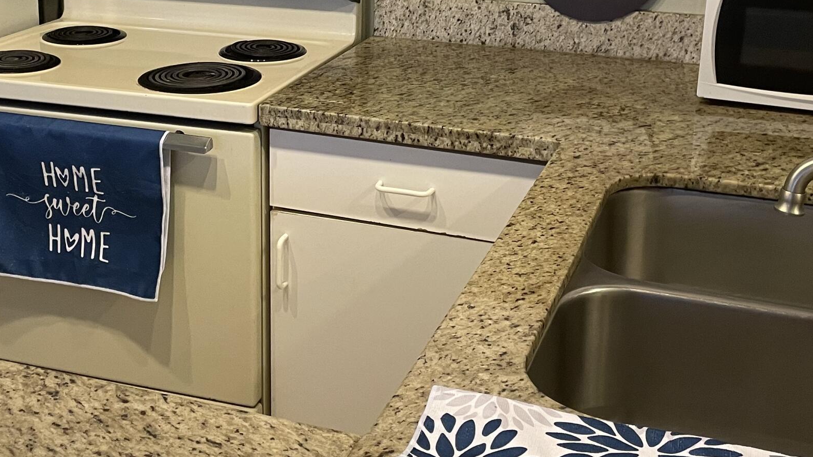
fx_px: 1164
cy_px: 71
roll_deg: +0.5
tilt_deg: -14.2
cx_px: 326
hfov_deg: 38.3
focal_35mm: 54
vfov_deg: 21.8
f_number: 1.6
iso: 125
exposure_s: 1/60
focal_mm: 4.2
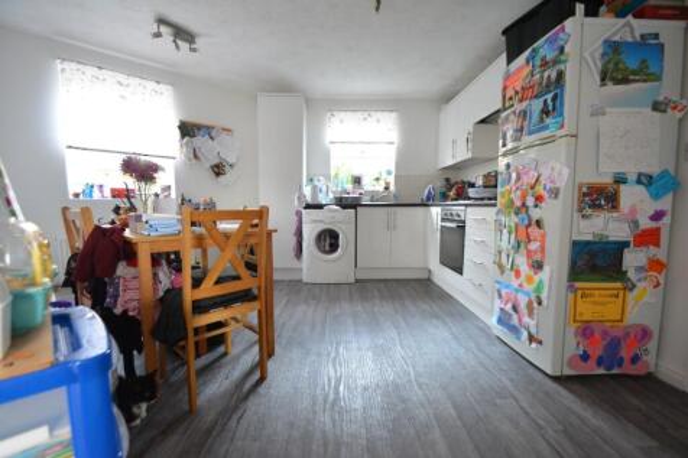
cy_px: 229
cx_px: 344
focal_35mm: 15
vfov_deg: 77.3
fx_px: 287
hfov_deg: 100.4
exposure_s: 1/25
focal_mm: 10
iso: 1600
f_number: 3.5
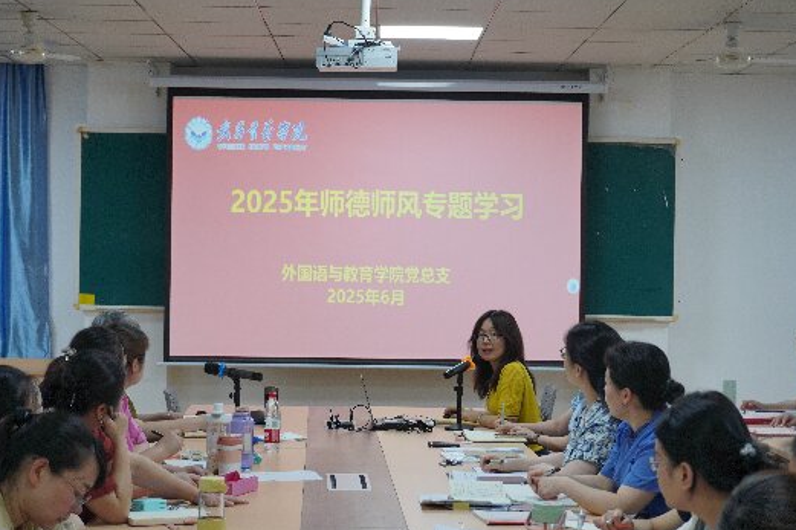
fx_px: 1680
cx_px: 367
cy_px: 267
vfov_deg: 17.9
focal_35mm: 76
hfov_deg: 26.7
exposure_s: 1/80
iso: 400
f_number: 5.6
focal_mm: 44
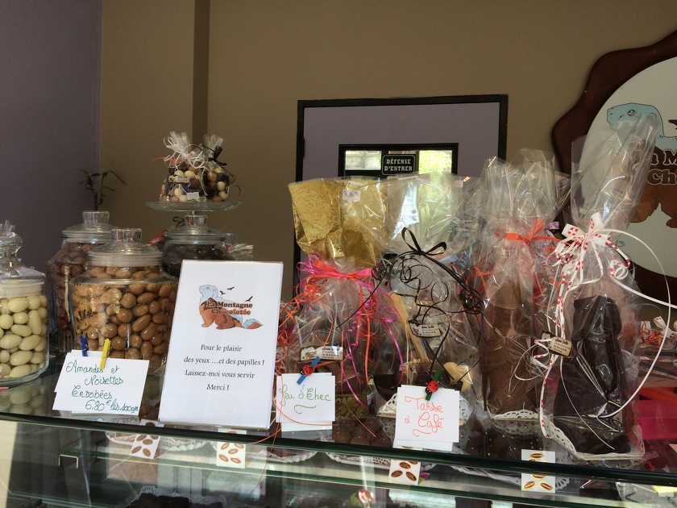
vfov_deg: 48.2
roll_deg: +0.5
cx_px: 338
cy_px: 254
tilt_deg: -2.8
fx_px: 567
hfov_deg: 61.7
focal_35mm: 29
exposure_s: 1/191
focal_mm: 4.15
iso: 32
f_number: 2.2
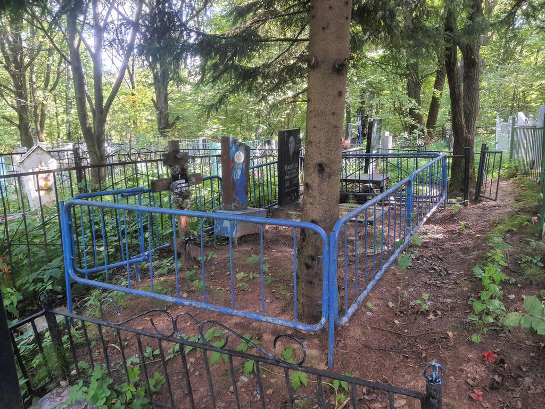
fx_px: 409
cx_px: 272
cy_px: 204
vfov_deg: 53.1
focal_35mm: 26
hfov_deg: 67.3
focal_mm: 4.32
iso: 125
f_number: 1.7
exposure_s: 1/100
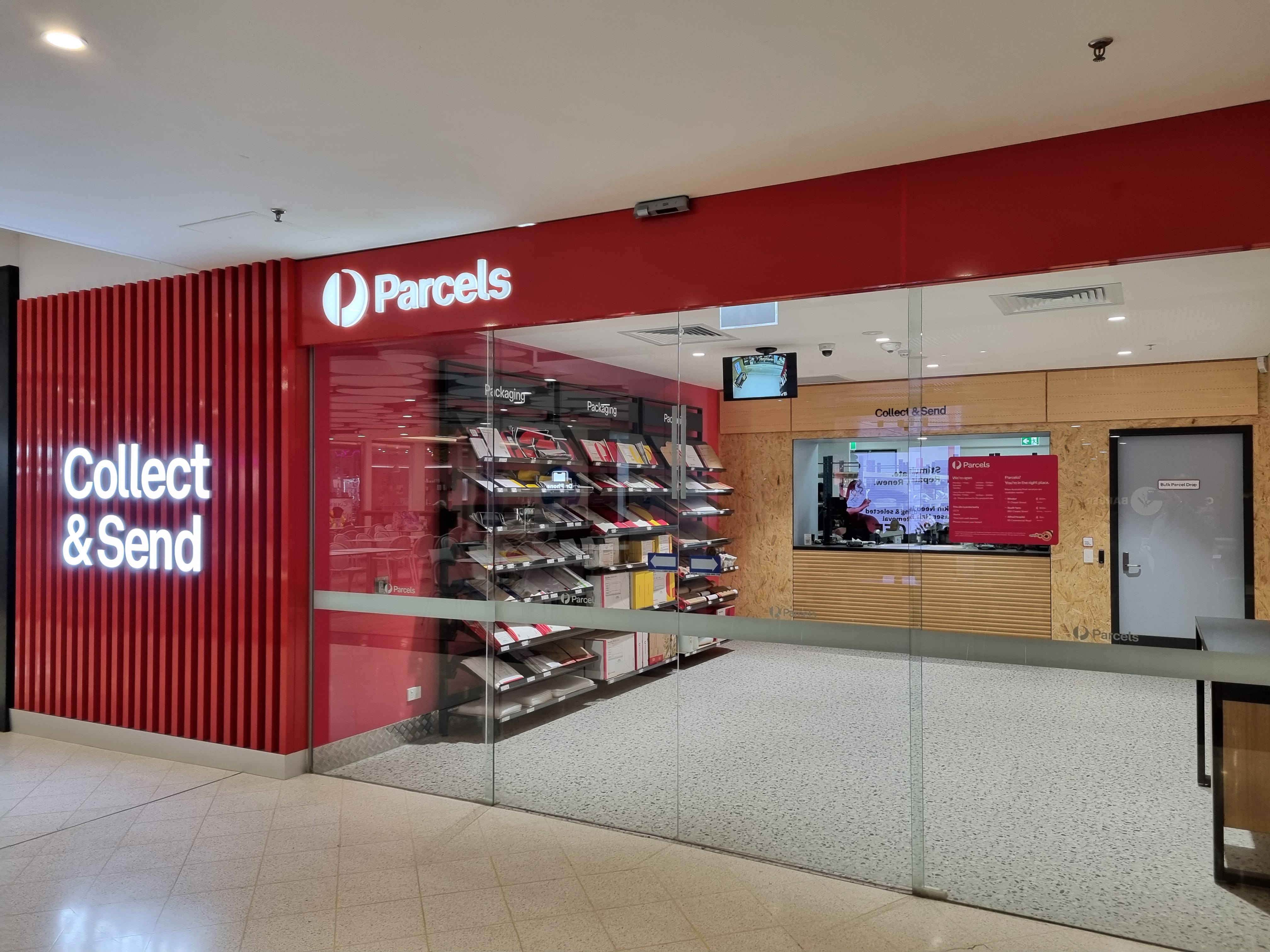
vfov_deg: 53.1
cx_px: 635
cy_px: 476
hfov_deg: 67.3
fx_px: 954
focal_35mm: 26
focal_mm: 5.4
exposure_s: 1/100
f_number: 1.8
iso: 160
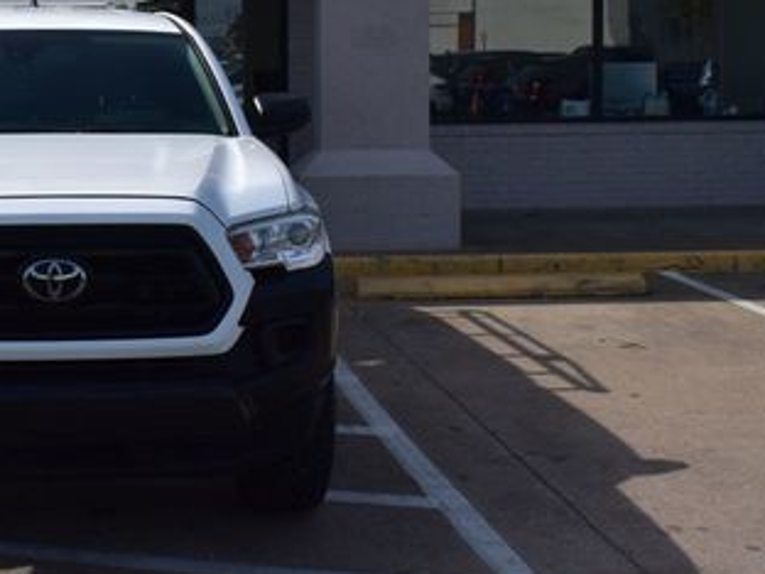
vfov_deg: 22.4
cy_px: 147
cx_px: 115
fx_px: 1436
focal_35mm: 65
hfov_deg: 28.9
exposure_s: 1/500
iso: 200
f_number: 11
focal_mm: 22
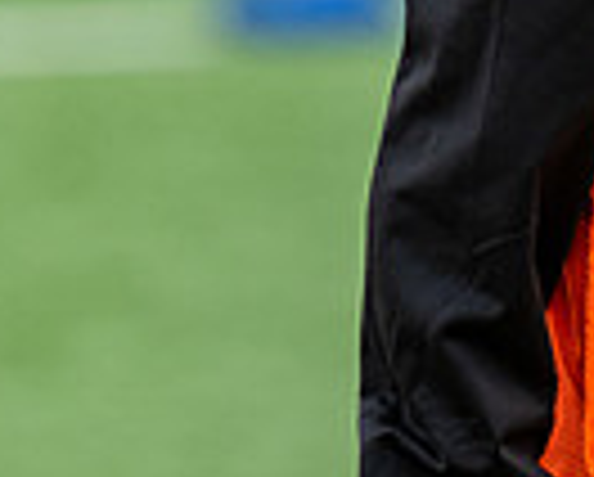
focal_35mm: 1510
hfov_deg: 1.3
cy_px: -189
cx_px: 885
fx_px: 26585
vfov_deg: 1.0
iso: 200
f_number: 4
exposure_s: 1/500
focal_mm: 210
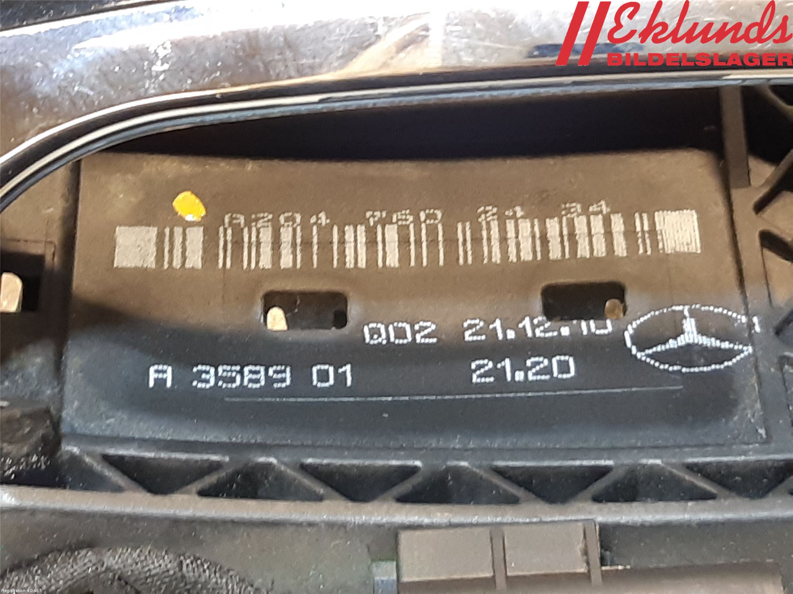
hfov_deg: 67.3
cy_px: 297
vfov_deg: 53.1
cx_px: 396
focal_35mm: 26
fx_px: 596
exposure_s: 1/50
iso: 200
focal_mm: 3.93
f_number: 1.7
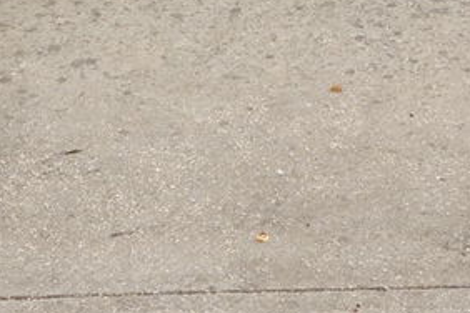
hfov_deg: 15.1
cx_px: 261
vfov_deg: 9.2
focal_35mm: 136
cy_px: -388
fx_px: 1775
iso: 100
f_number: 5.6
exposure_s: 1/80
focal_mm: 16
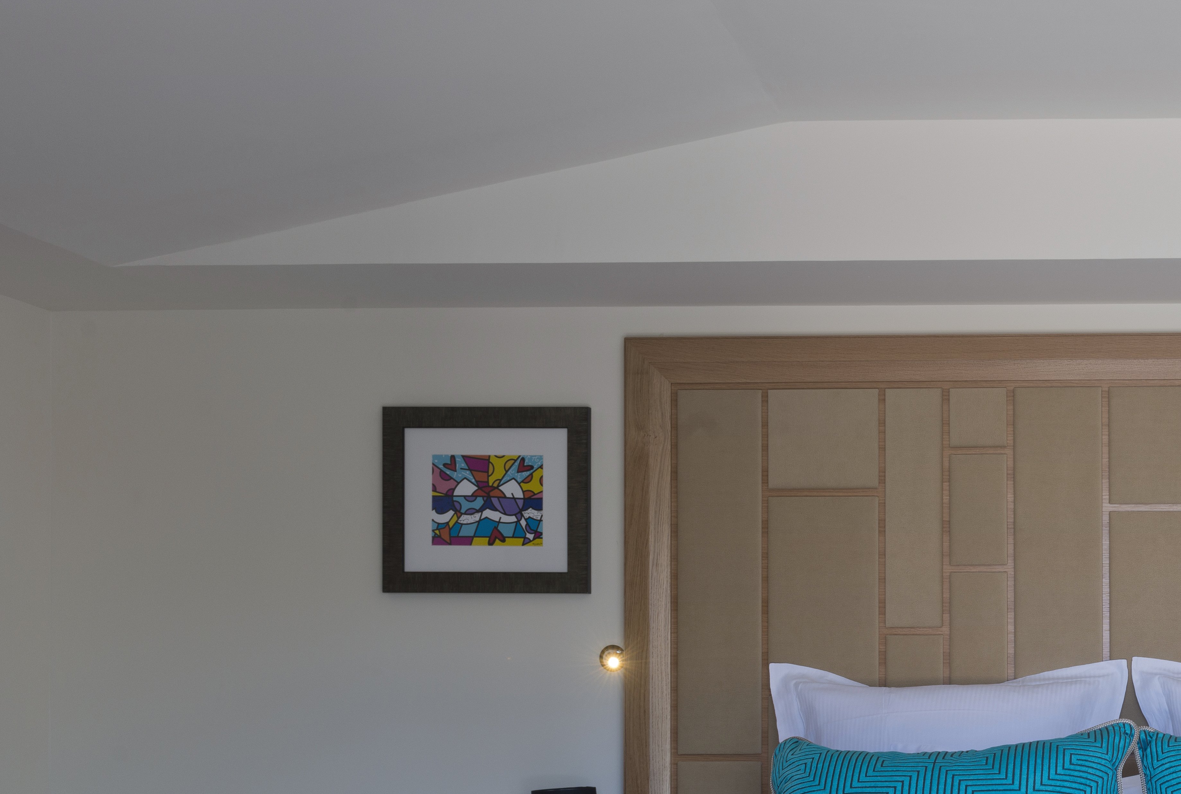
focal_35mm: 54
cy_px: 670
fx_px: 1776
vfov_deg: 24.7
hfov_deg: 34.1
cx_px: 1135
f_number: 10
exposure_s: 1/10
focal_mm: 27
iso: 100
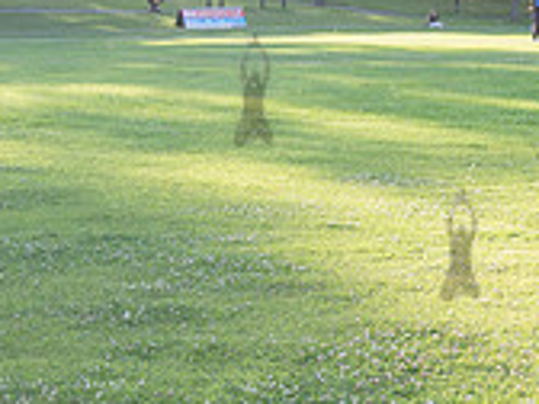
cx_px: 873
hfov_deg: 13.7
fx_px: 2071
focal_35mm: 133
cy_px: 88
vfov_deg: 11.1
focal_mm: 40
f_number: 2.8
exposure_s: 1/2500
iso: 400
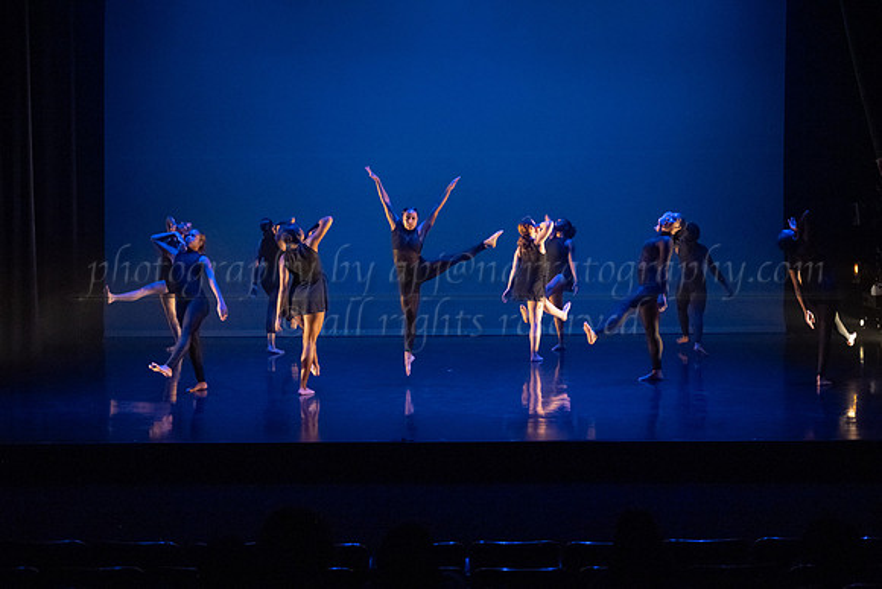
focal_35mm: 59
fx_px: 1447
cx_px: 425
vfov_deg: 23.0
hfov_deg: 33.9
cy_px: 305
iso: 4000
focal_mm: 57
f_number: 3.2
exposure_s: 1/250
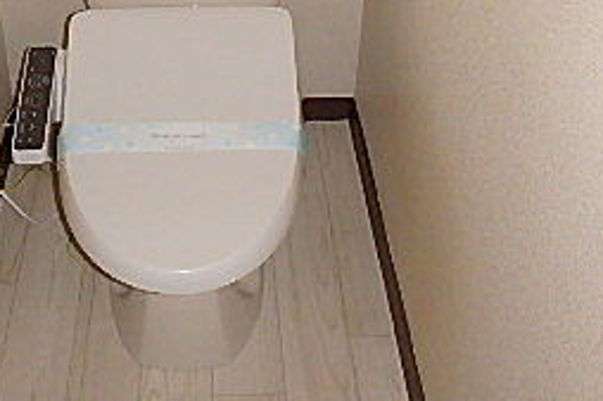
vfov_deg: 23.2
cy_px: -36
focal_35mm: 55
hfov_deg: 36.0
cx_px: 218
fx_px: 921
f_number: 3.5
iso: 400
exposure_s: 1/30
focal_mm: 3.7
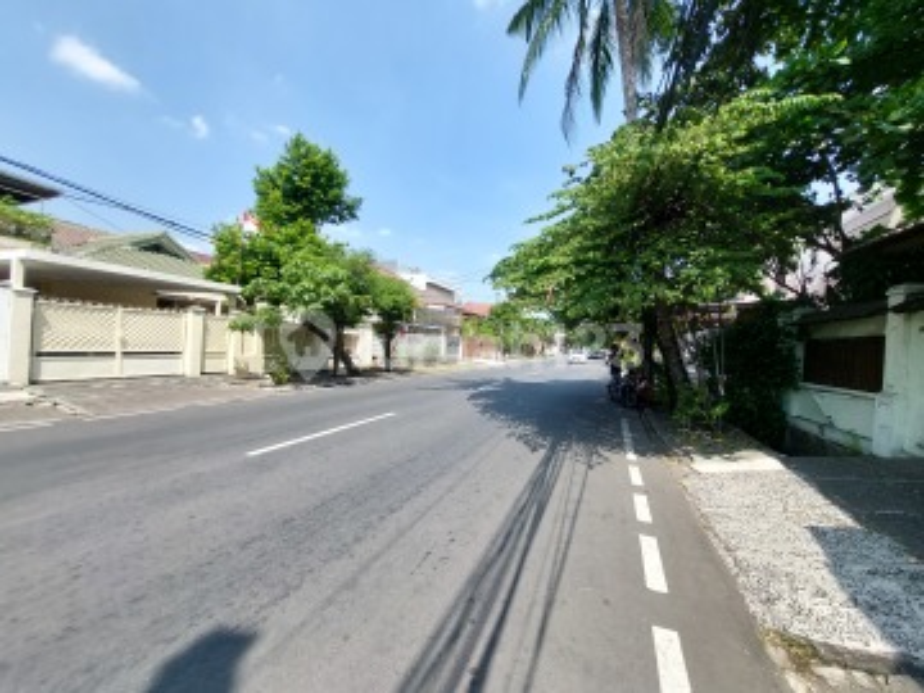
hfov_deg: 106.2
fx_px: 347
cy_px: 346
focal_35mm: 13
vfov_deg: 89.9
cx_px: 462
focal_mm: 1.74
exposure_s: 1/577
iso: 40
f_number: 2.2
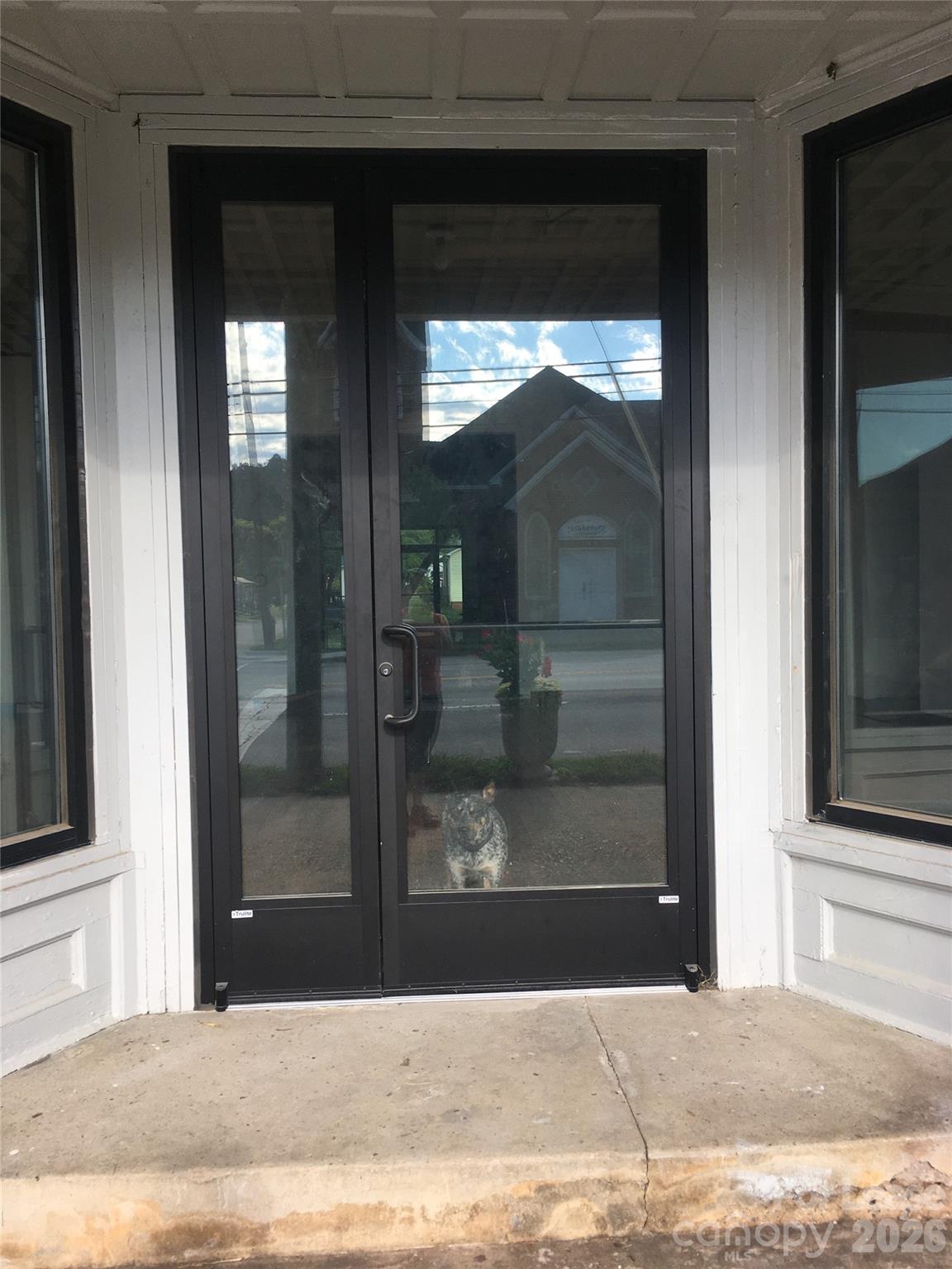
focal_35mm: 29
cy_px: 634
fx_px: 1063
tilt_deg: -3.4
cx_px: 476
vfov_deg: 61.7
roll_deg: +1.5
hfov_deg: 48.2
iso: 25
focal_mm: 4.15
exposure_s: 1/455
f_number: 2.2
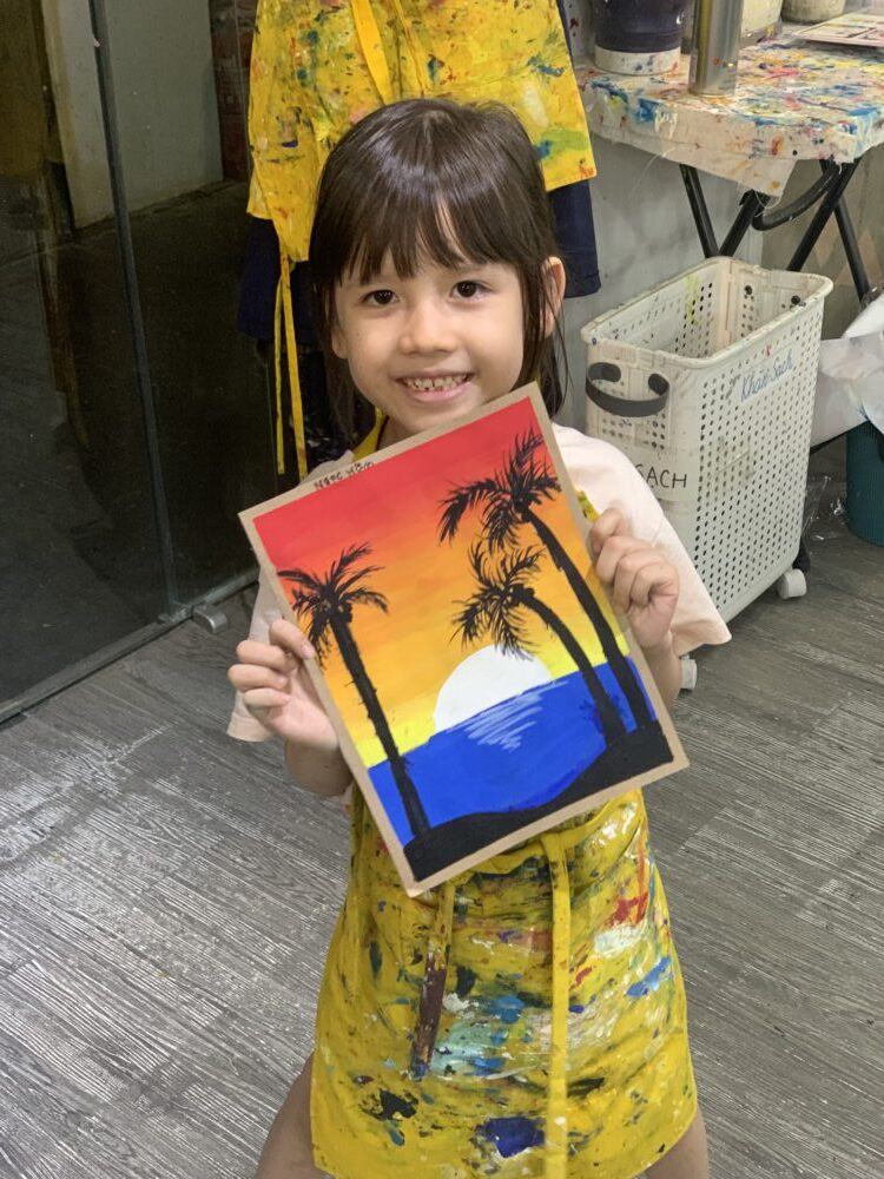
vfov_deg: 36.8
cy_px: 590
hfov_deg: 28.0
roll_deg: +1.1
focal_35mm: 52
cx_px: 442
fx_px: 1771
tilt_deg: -30.7
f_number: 2.4
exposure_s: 1/60
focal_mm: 6
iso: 160
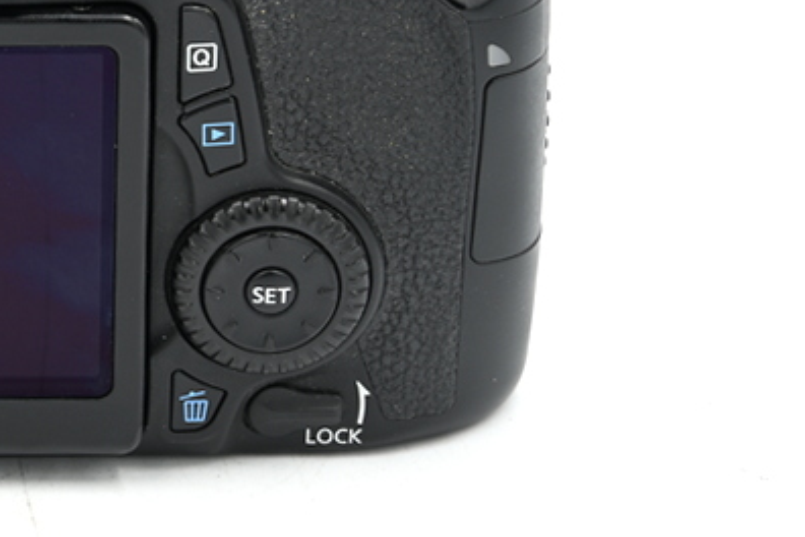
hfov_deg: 11.4
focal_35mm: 179
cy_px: 82
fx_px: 4002
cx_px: -18
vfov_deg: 7.7
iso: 100
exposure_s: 1/10
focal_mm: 75
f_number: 14
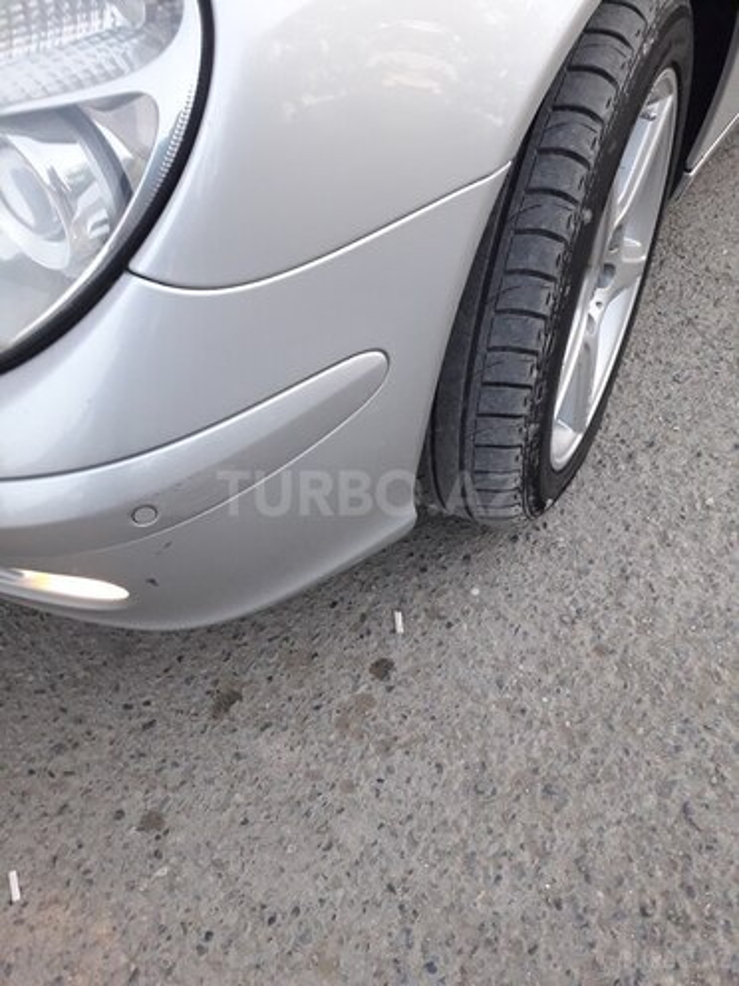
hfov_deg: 51.4
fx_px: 769
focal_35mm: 27
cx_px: 370
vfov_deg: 65.3
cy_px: 493
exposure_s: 1/33
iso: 160
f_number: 1.9
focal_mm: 3.6
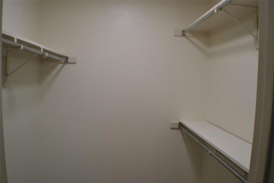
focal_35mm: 36
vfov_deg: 36.8
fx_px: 274
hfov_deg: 53.1
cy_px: 92
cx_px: 137
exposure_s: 1/60
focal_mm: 24
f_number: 4
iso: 400
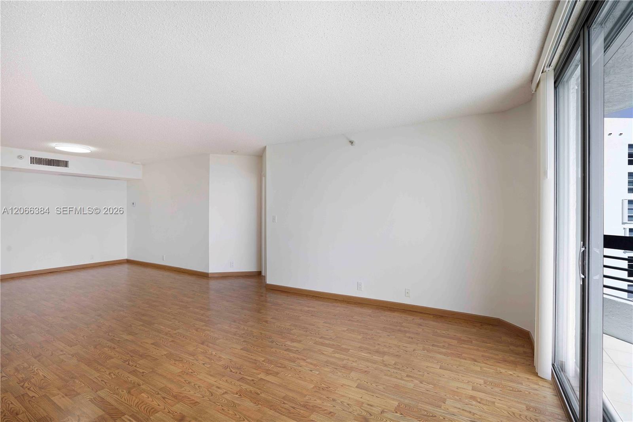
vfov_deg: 73.7
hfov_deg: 96.7
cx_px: 316
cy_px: 211
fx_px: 281
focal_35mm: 16
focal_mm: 16
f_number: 8
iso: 400
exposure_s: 1/80
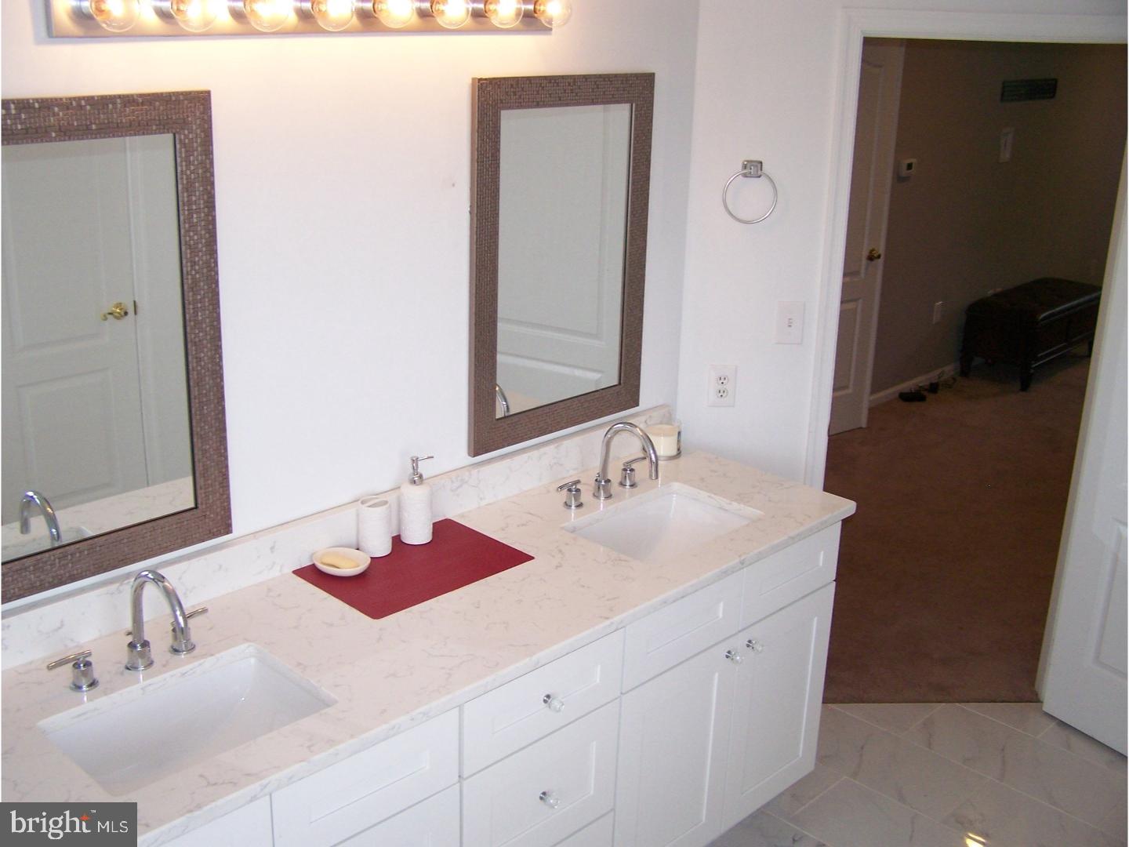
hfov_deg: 49.0
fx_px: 1239
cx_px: 564
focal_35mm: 38
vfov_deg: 37.7
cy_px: 424
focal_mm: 6.3
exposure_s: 1/100
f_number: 2.8
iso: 160
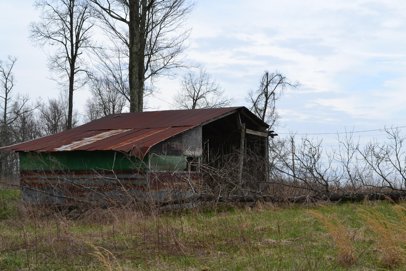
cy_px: 136
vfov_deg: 18.9
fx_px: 812
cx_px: 203
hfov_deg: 28.1
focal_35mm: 72
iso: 360
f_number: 11
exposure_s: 1/500
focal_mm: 48
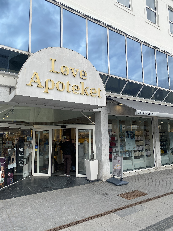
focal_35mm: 26
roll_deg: +0.3
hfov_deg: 53.1
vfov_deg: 67.3
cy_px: 116
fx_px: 173
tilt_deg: +8.5
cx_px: 86
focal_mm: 4.25
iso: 32
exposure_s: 1/1114
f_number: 1.8
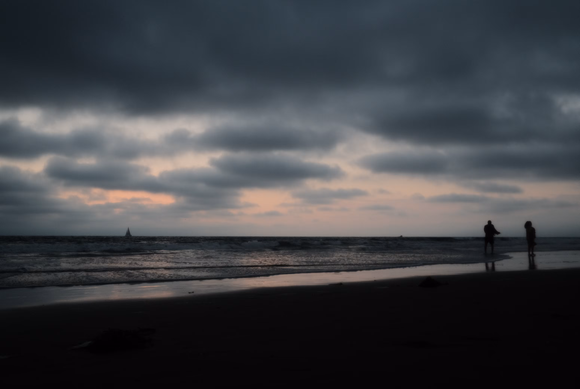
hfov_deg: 54.3
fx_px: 565
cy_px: 194
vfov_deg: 38.0
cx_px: 290
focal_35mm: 35
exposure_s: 1/180
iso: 400
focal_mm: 23
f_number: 4
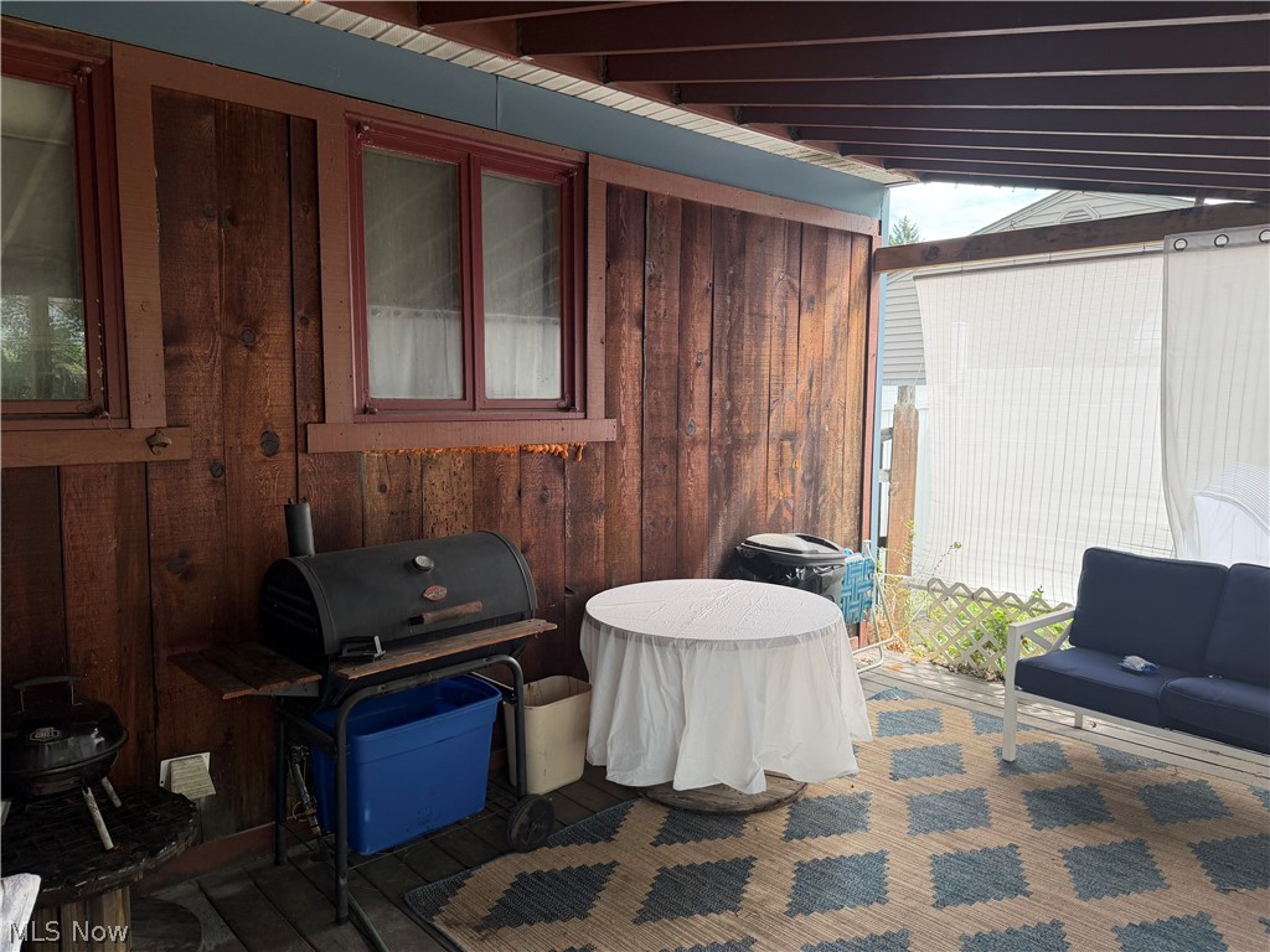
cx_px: 635
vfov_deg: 56.8
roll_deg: +0.1
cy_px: 476
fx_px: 881
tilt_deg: -4.4
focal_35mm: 24
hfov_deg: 71.6
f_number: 1.78
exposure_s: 1/456
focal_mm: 6.76
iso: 100
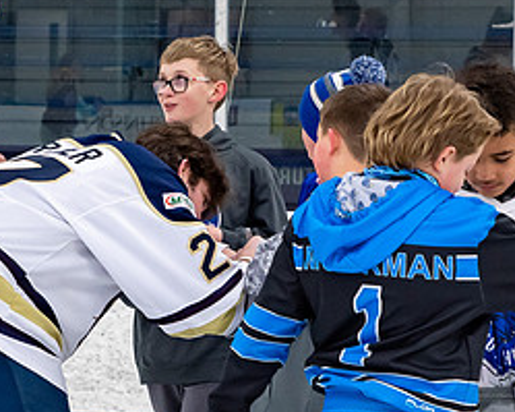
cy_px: 249
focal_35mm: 218
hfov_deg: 8.9
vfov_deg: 7.1
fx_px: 3321
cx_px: 164
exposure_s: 1/250
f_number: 4.5
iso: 400
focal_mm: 55
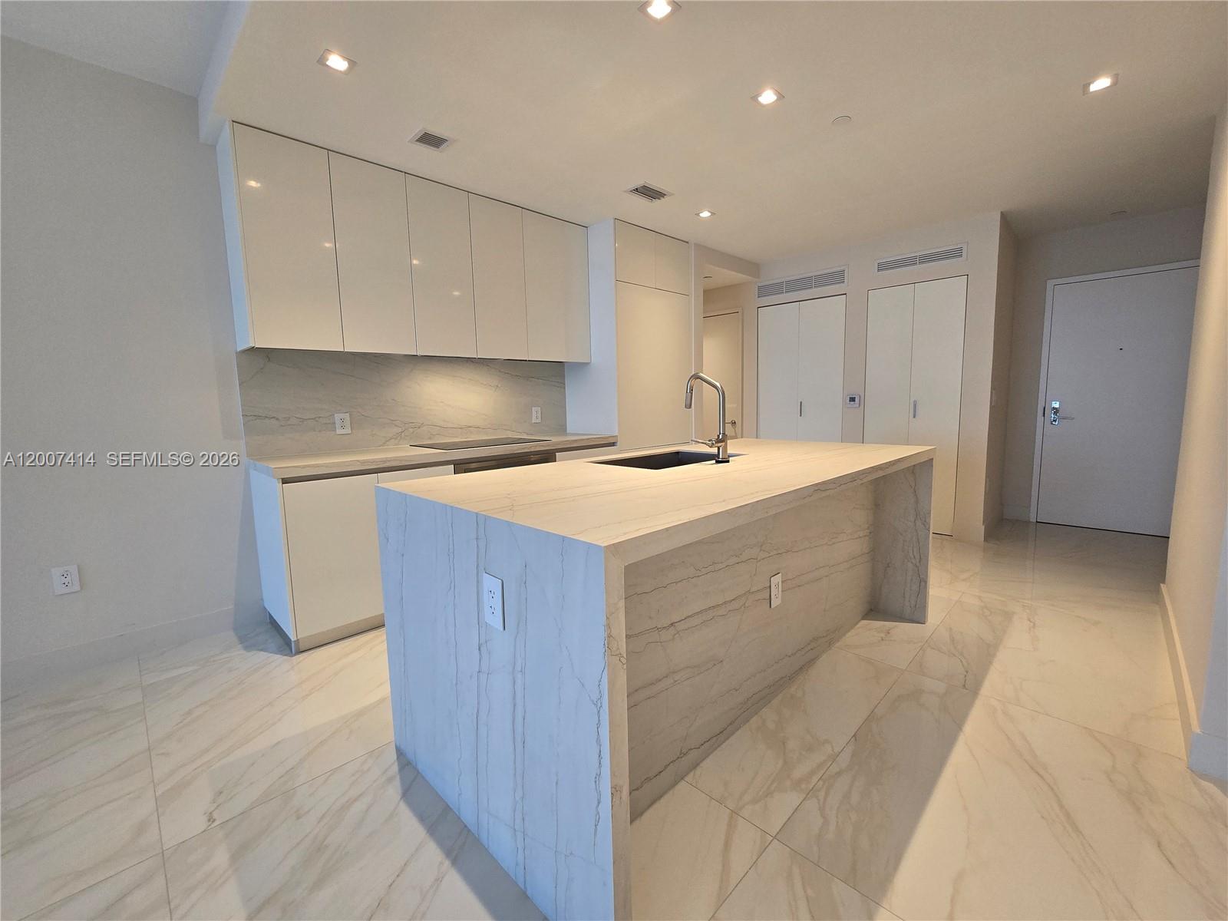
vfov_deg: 89.9
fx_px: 461
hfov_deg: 106.2
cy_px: 460
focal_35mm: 13
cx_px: 614
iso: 100
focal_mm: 2.2
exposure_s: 1/60
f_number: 2.2
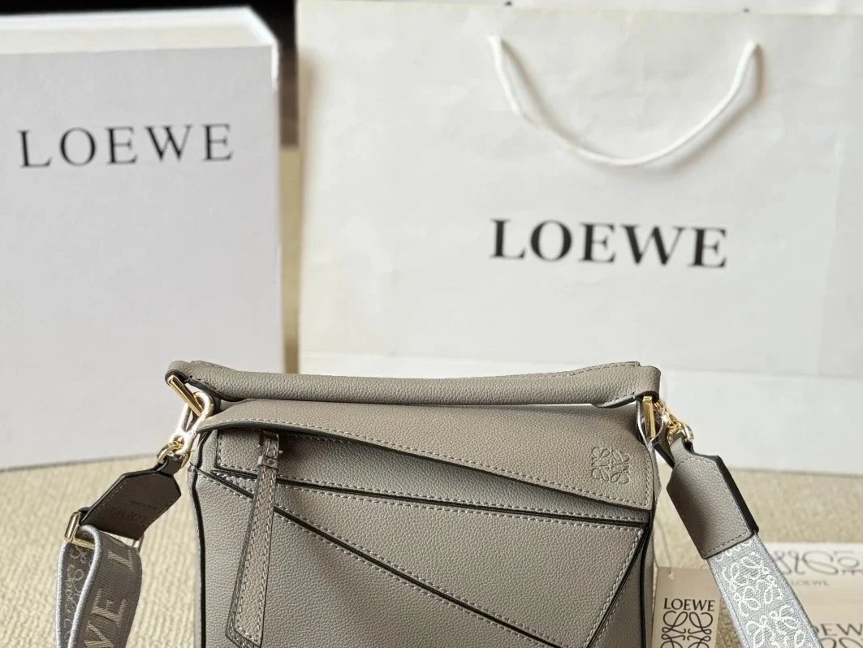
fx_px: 1621
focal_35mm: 65
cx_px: 431
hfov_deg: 29.8
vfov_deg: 22.5
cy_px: 404
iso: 100
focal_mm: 6.76
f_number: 1.78
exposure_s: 1/60
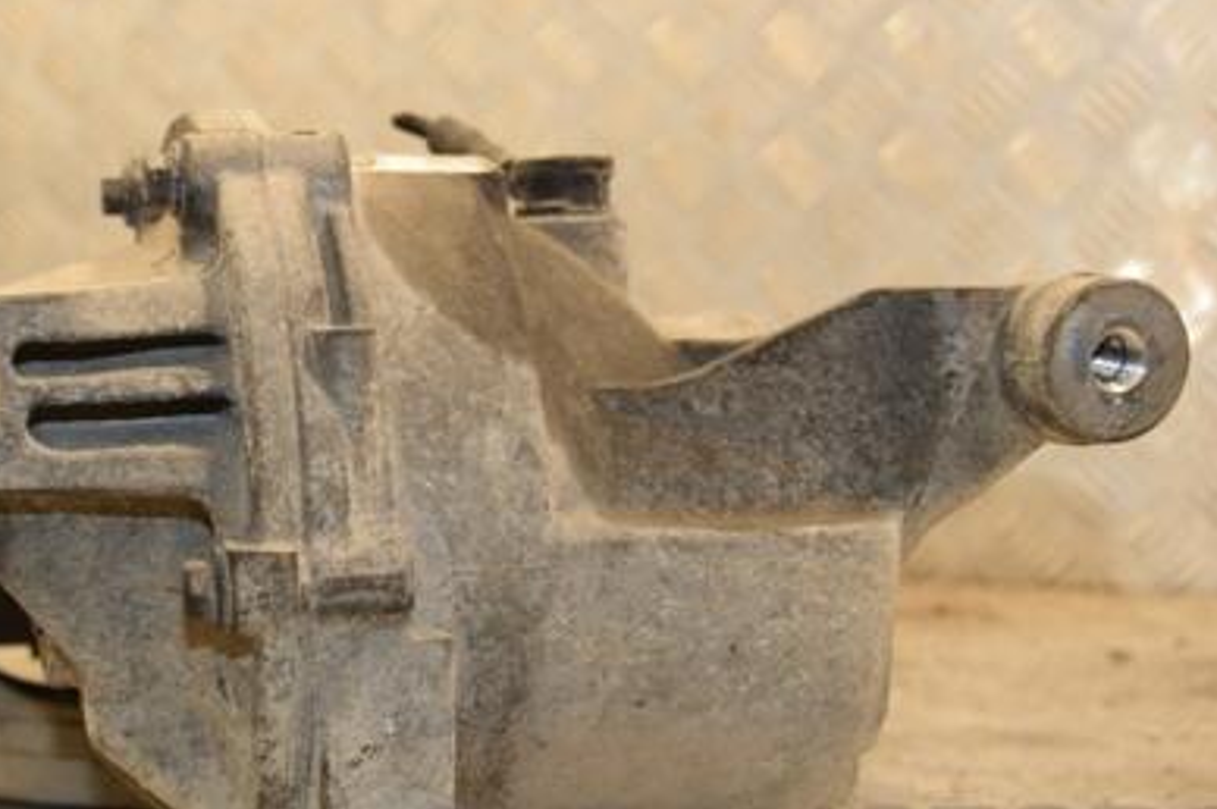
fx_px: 2195
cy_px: 436
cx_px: 364
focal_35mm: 65
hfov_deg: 30.6
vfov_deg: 20.9
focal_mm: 28
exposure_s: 1/160
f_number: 5
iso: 800
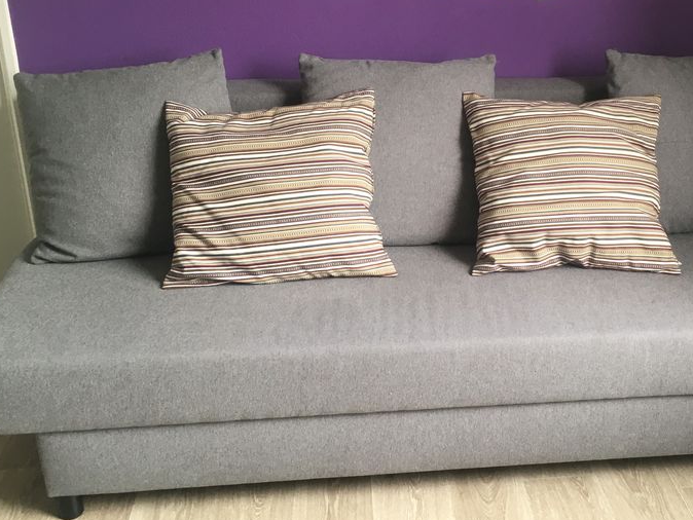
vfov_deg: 33.5
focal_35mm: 43
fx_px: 861
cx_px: 451
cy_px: 213
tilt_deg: -21.2
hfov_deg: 43.3
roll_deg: -2.6
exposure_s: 1/33
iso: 40
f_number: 2.2
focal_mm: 4.15
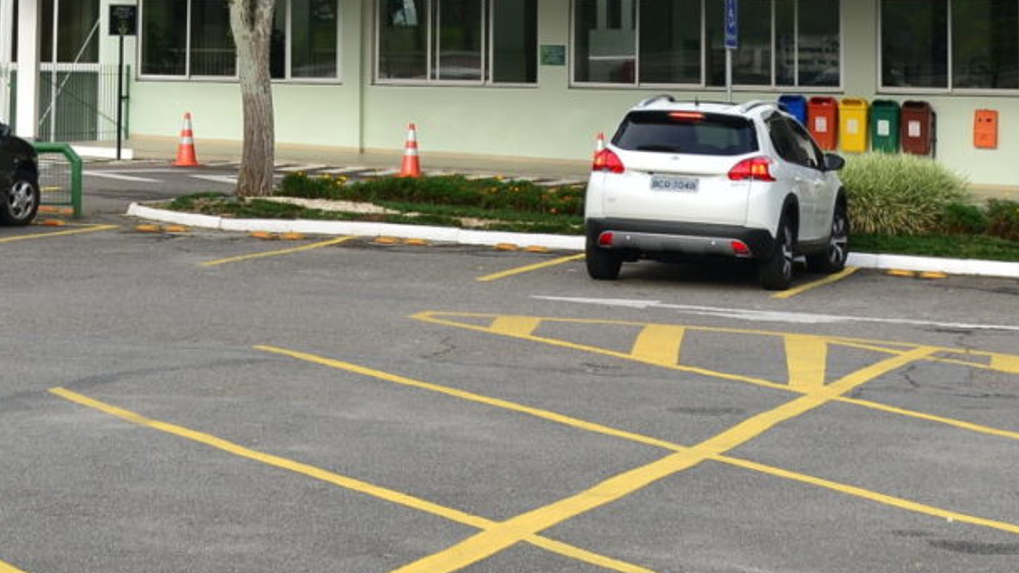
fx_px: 2945
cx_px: 384
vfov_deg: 10.7
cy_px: -292
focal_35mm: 109
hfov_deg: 19.6
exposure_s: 1/250
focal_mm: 26
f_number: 5.6
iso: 100
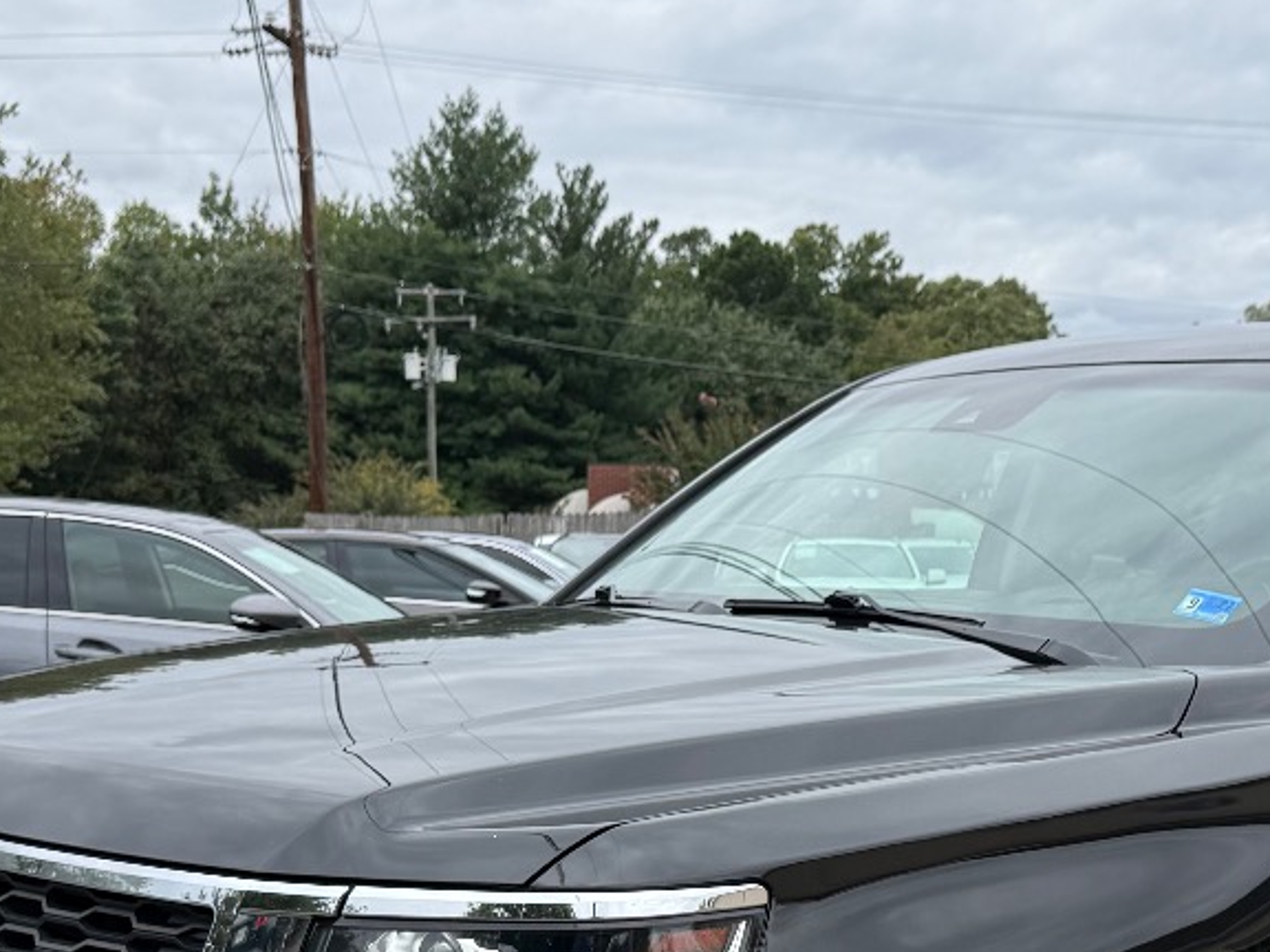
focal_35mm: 60
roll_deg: -1.9
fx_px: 2201
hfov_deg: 31.9
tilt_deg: -7.0
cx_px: 873
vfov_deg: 24.0
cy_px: 780
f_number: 1.78
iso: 80
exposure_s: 1/2000
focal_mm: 6.76
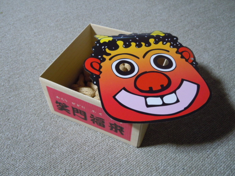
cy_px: 88
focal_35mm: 30
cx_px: 118
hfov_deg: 60.0
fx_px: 204
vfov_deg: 46.8
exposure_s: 1/8
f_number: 3.5
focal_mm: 5.4
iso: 400
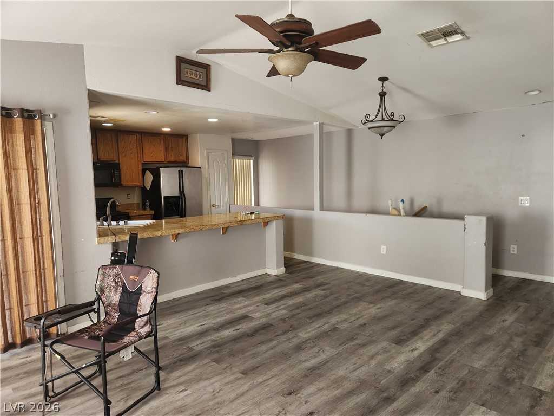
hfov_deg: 73.9
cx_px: 277
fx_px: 368
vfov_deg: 58.9
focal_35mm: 23
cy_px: 208
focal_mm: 5.4
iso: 250
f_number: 1.8
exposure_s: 1/120
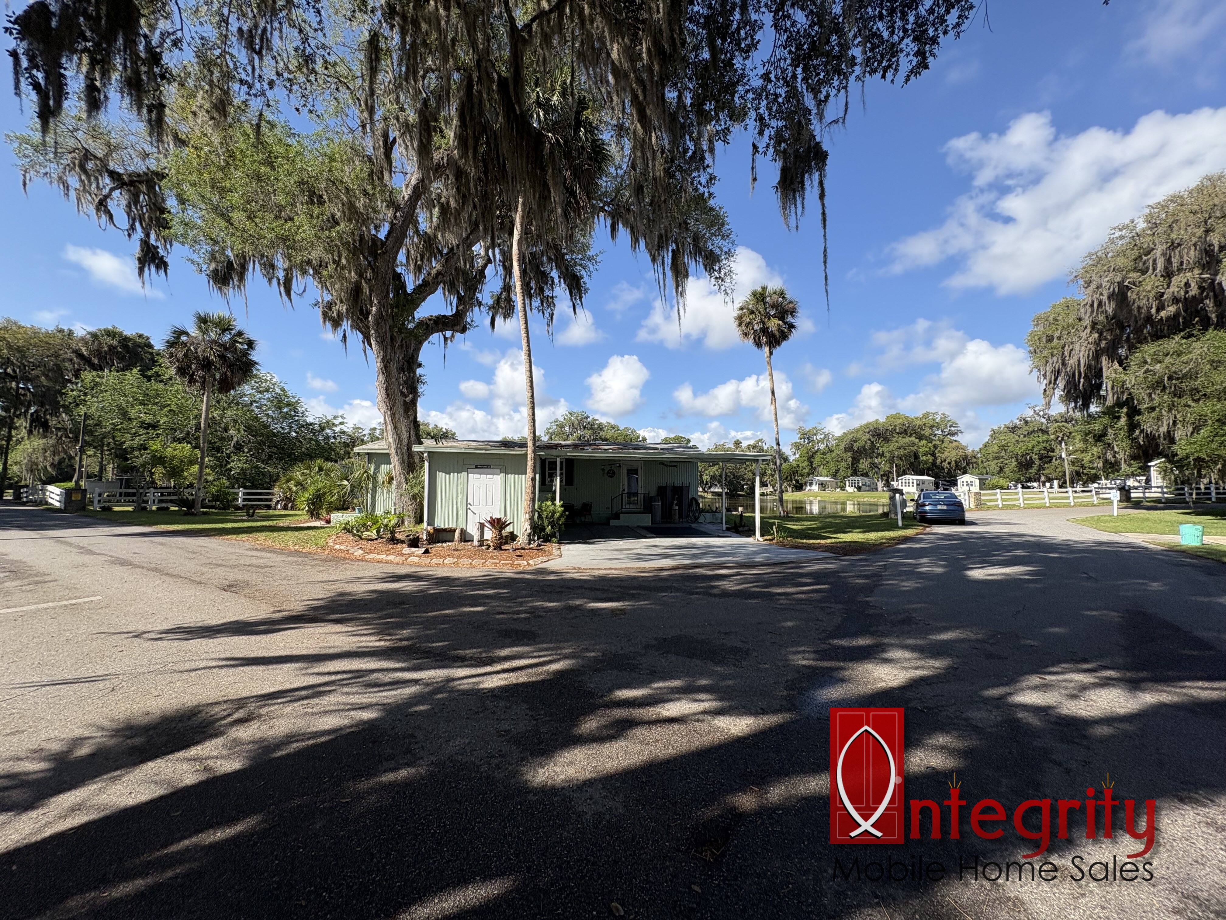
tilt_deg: +3.3
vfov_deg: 85.7
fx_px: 496
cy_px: 460
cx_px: 613
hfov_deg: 102.1
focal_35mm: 14
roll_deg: -0.2
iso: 50
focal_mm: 2.22
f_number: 2.2
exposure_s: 1/1709
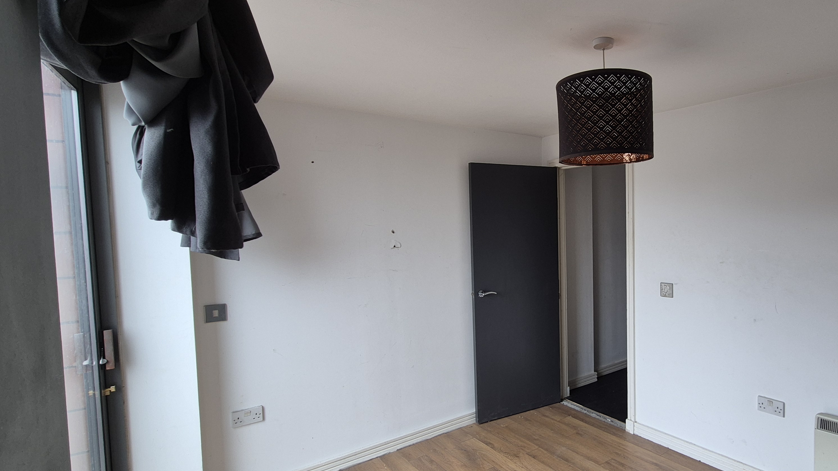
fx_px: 422
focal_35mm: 19
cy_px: 249
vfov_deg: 58.3
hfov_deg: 86.7
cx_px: 553
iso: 64
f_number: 2.2
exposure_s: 1/50
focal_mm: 2.2
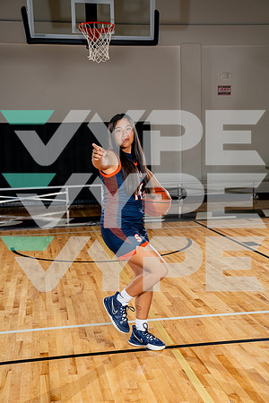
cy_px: 202
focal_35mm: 48
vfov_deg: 41.1
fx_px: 538
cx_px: 134
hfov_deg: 28.1
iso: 200
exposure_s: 1/250
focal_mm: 48
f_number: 5.6
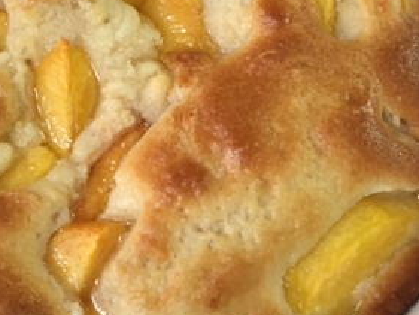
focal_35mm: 66
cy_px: 73
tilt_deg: -66.3
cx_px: 115
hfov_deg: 29.0
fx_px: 799
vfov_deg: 22.0
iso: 64
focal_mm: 4.15
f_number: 2.2
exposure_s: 1/30
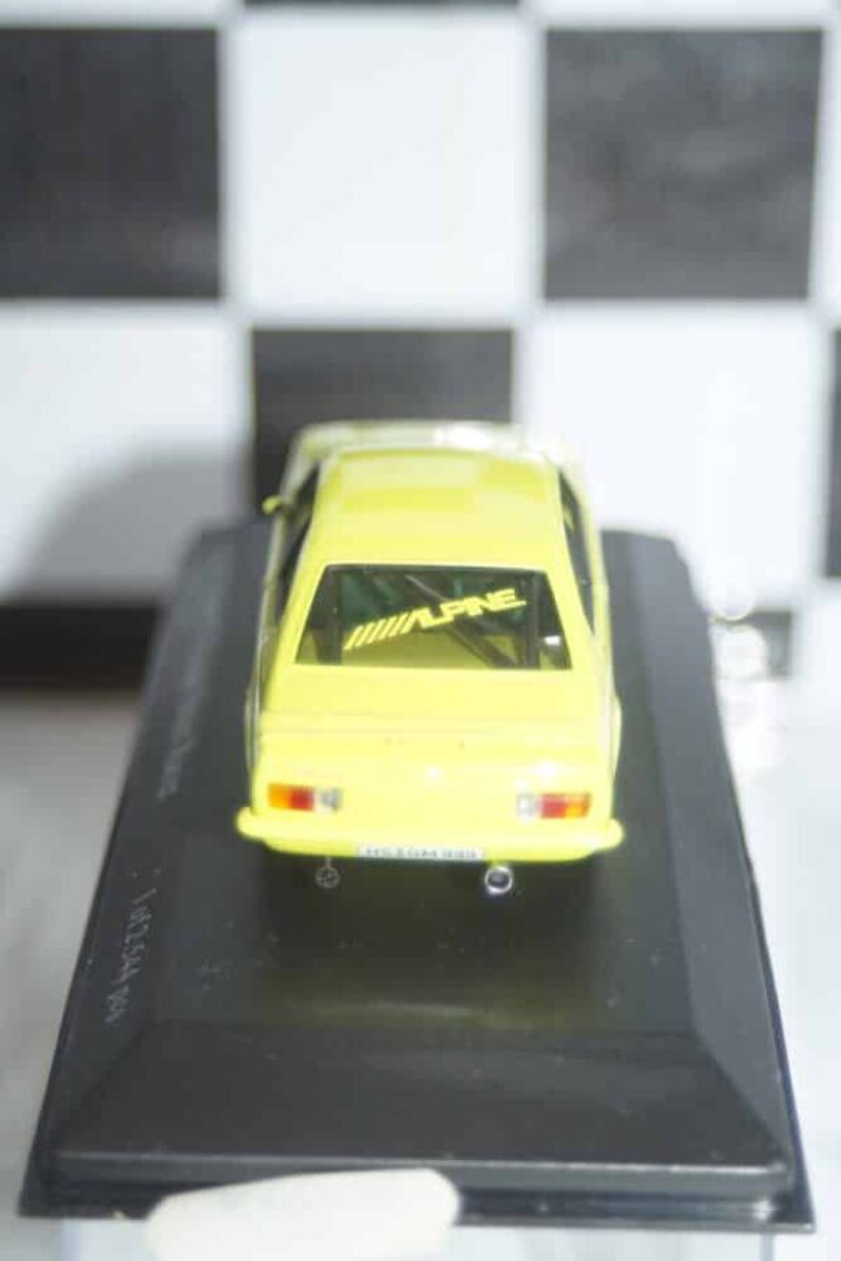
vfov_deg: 24.6
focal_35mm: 82
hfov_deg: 16.6
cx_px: 420
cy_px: 630
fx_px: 2891
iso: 500
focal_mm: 55
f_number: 5
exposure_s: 1/100
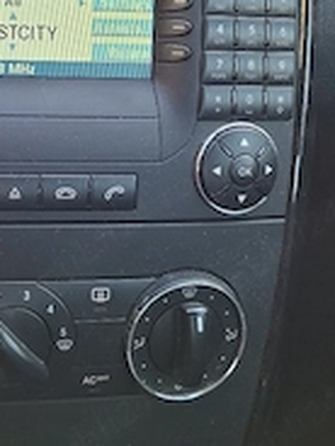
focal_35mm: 50
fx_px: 645
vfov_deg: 36.5
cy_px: 73
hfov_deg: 27.0
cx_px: -24
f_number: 1.8
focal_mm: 5.54
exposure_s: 1/60.2
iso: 160
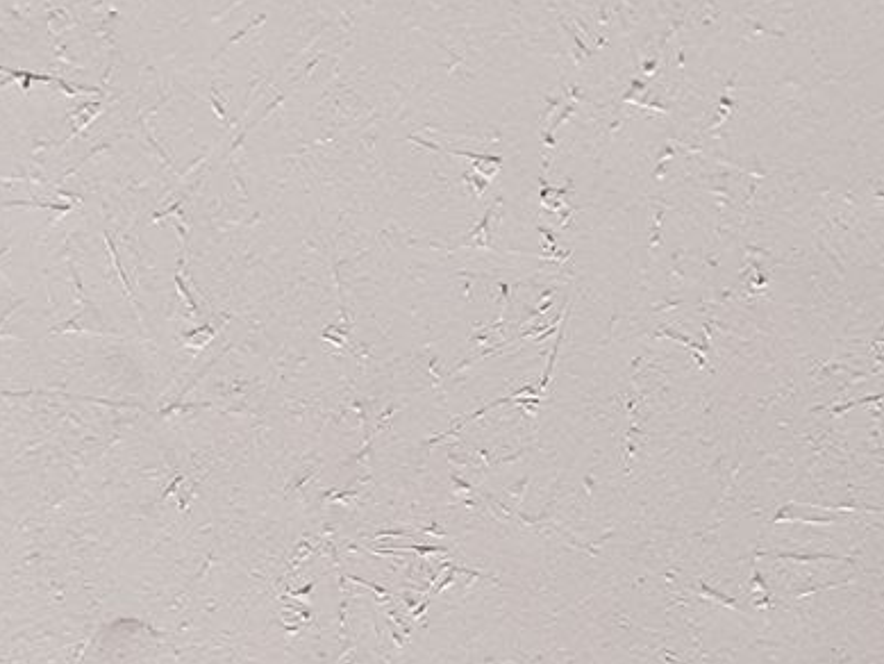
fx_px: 3500
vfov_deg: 10.1
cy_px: 1285
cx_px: -298
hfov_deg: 13.8
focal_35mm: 137
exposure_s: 1/50
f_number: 1.7
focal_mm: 3.93
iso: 160
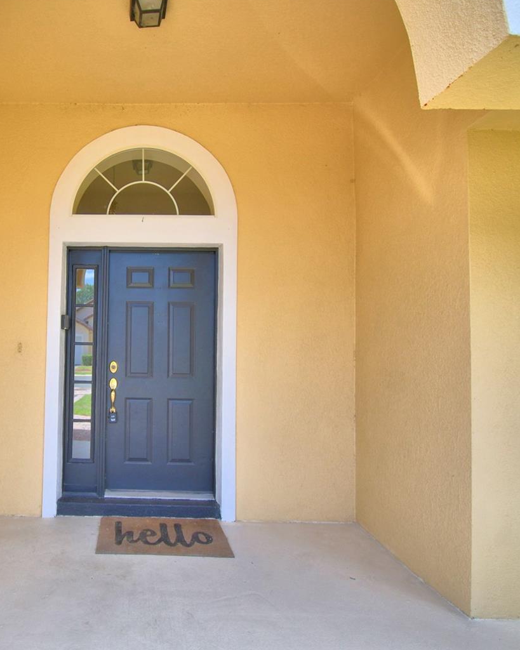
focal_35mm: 22
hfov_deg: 59.5
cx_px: 126
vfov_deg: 75.0
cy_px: 329
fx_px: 423
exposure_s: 1/500
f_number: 4.5
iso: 140
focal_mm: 10
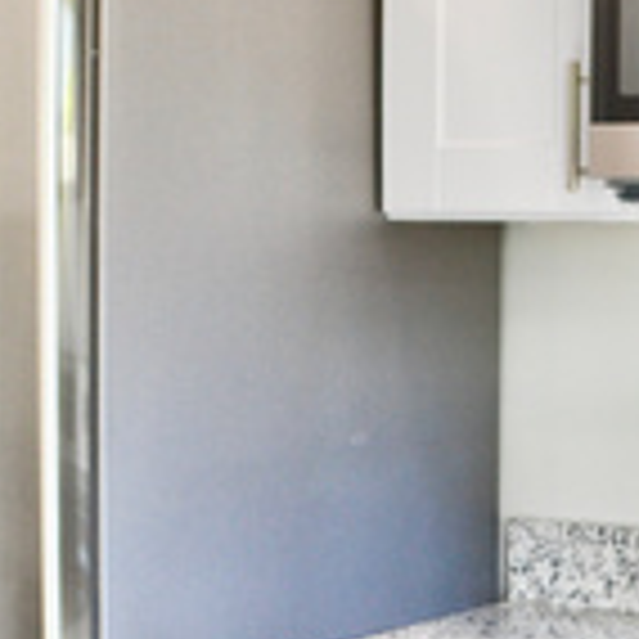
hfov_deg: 12.5
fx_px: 2882
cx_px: 644
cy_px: 290
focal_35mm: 138
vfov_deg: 12.7
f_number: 4.5
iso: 400
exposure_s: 1/80
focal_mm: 24
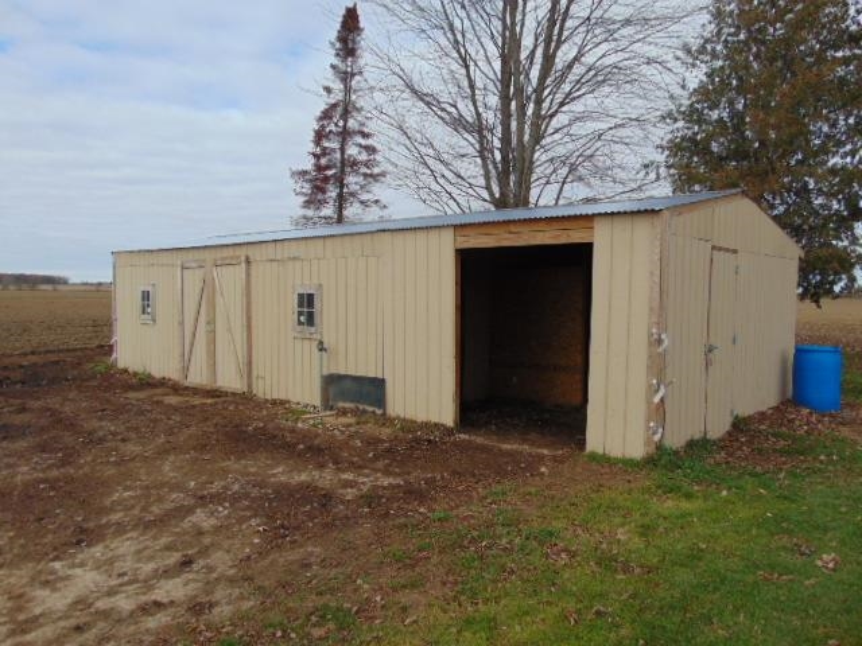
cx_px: 431
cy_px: 323
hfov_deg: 69.4
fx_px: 623
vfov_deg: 54.9
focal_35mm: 25
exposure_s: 1/800
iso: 80
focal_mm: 4.5
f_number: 3
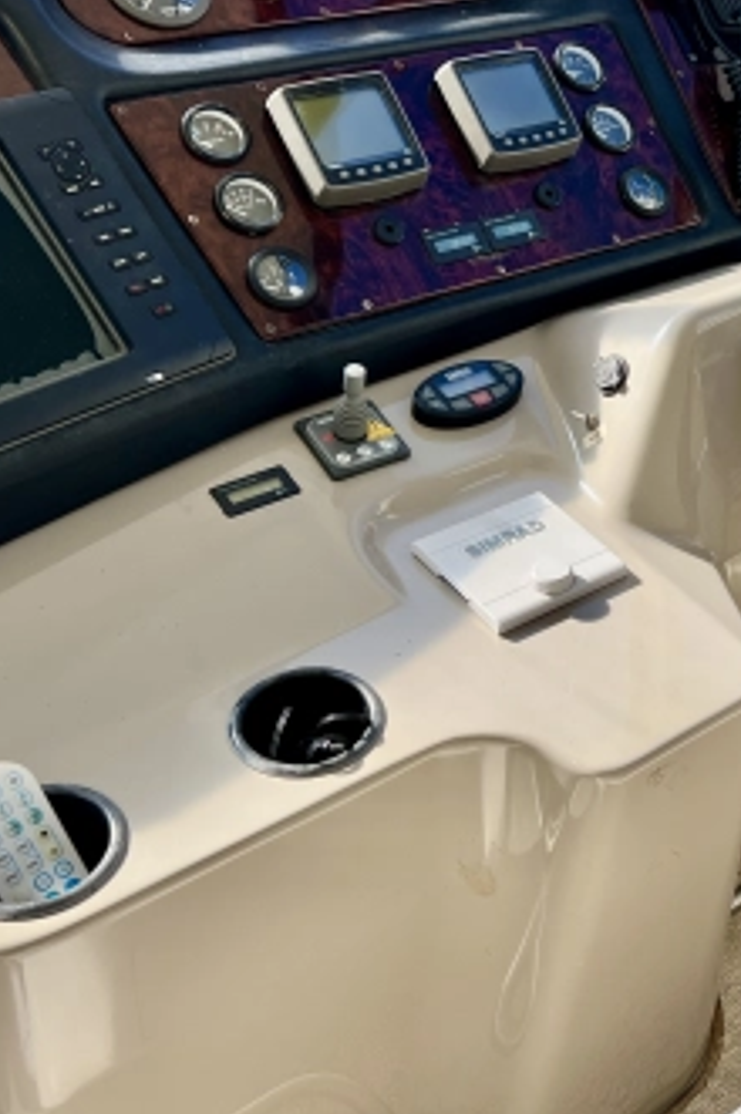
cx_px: 667
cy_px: 463
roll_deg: -0.8
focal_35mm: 45
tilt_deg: -29.9
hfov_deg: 28.6
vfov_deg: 43.5
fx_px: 1392
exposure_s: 1/1575
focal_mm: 5.7
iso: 50
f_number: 1.5
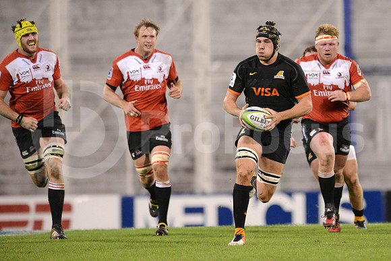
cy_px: 130
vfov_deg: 3.3
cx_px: 196
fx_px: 4563
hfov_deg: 4.9
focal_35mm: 420
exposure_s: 1/640
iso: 4500
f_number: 4
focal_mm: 420
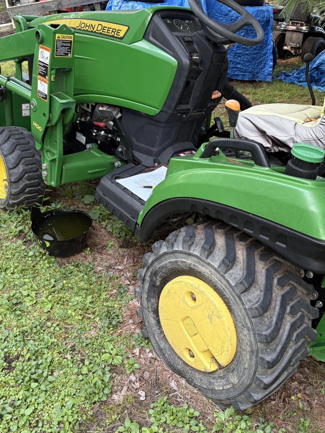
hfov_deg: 39.6
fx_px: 451
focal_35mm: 36
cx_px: 188
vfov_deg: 51.2
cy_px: 191
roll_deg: -4.0
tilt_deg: -29.1
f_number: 1.6
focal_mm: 5.96
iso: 200
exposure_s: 1/60
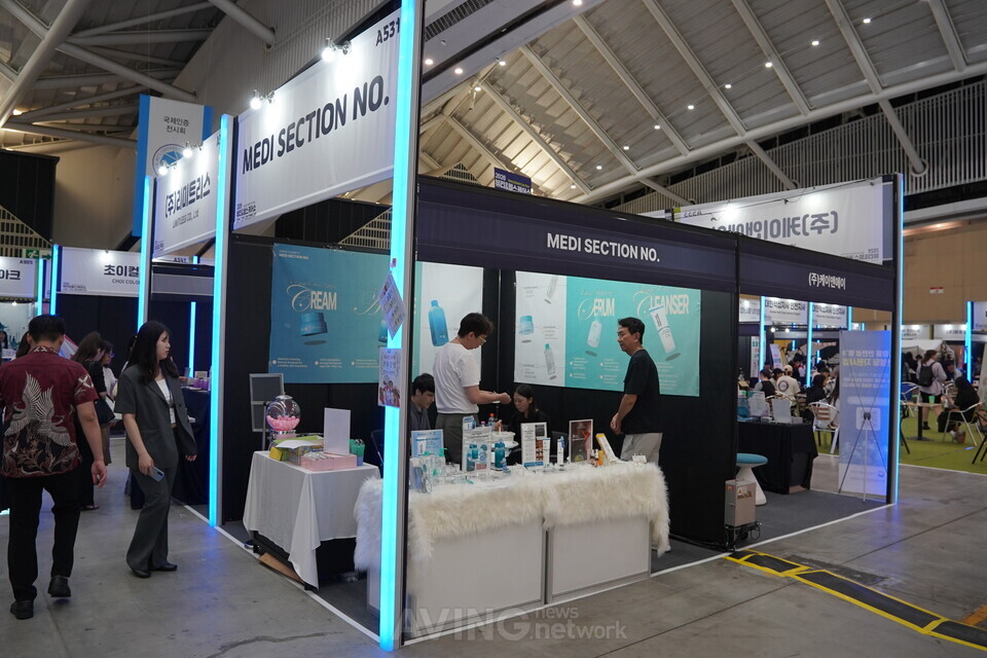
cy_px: 329
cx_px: 494
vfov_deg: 51.3
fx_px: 685
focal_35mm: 25
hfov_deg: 71.5
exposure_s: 1/160
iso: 1250
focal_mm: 17
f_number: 4
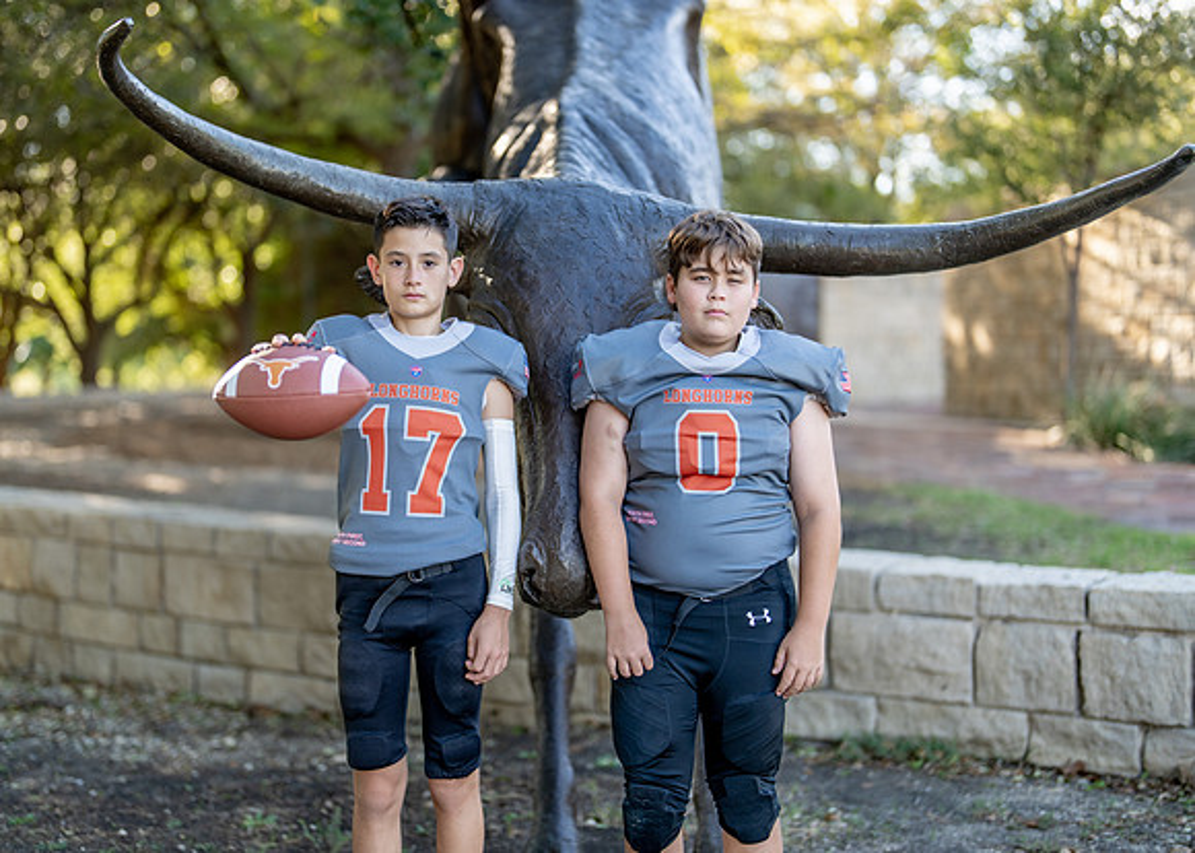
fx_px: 1778
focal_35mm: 52
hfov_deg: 37.1
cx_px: 555
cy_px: 426
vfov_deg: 27.0
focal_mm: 50
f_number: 1.2
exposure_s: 1/800
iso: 100
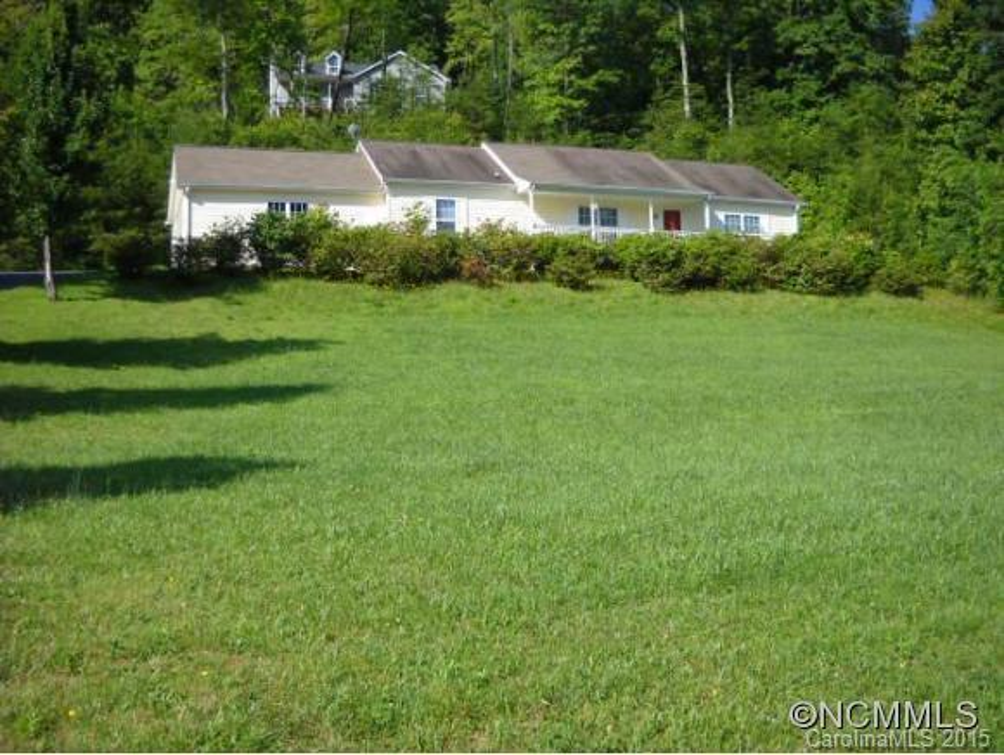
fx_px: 1190
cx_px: 502
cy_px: 378
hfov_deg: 45.7
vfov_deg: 35.2
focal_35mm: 41
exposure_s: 1/218
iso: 64
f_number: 5.5
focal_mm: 6.72
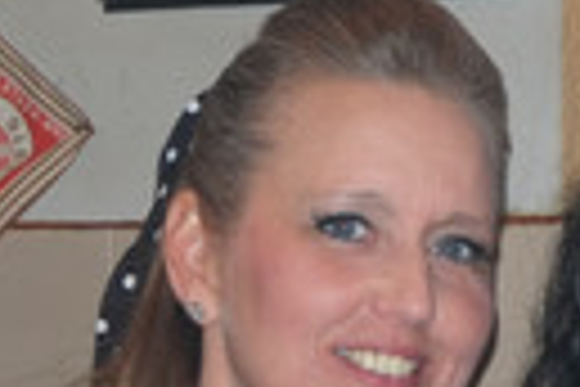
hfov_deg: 6.3
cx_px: 823
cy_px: 529
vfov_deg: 4.3
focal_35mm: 322
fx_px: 5187
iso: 800
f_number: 4
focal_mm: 55
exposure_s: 1/60
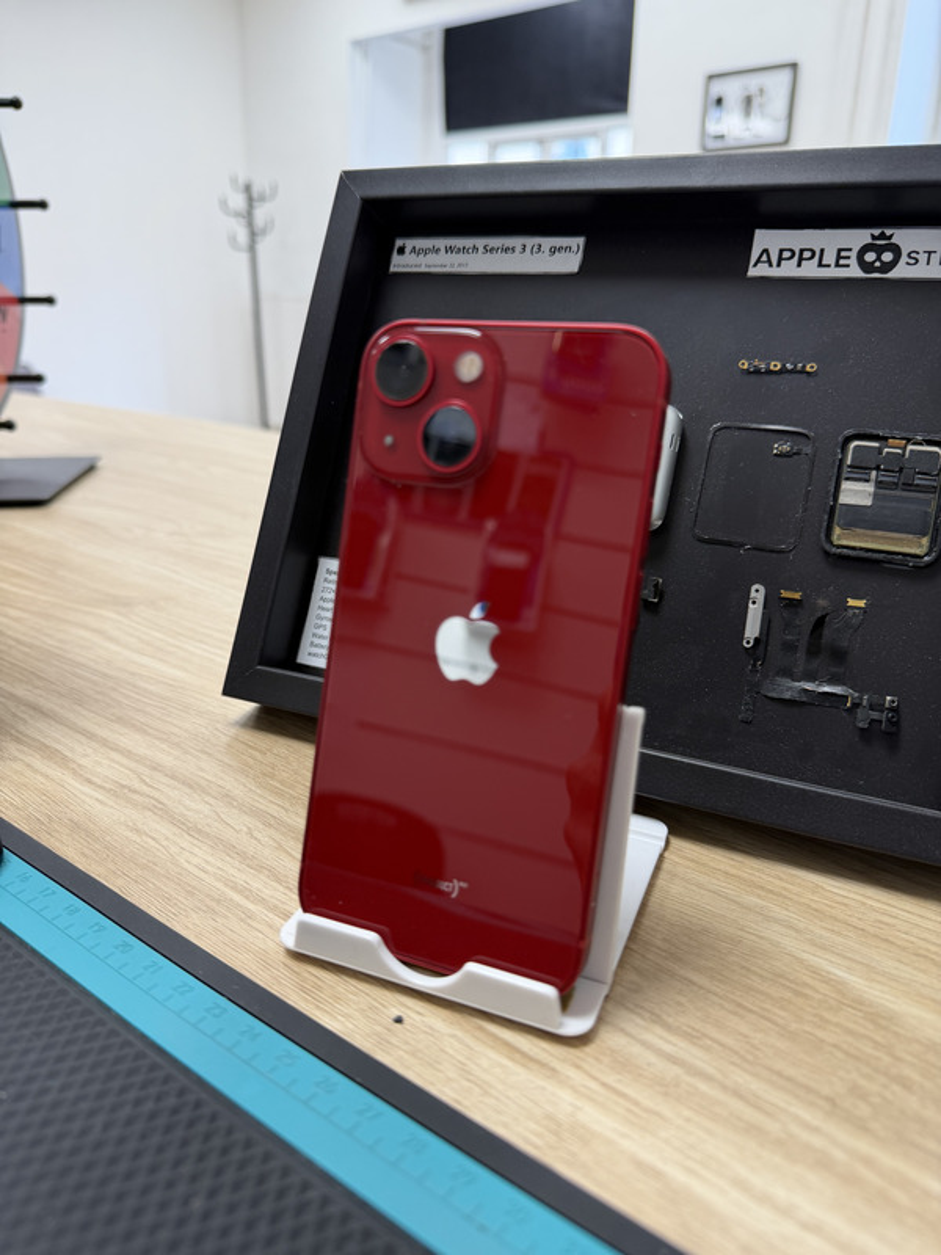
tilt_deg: -20.1
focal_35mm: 24
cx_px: 470
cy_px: 628
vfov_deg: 71.6
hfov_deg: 56.8
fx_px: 870
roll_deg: -1.2
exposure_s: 1/100
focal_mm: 6.76
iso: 100
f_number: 1.78
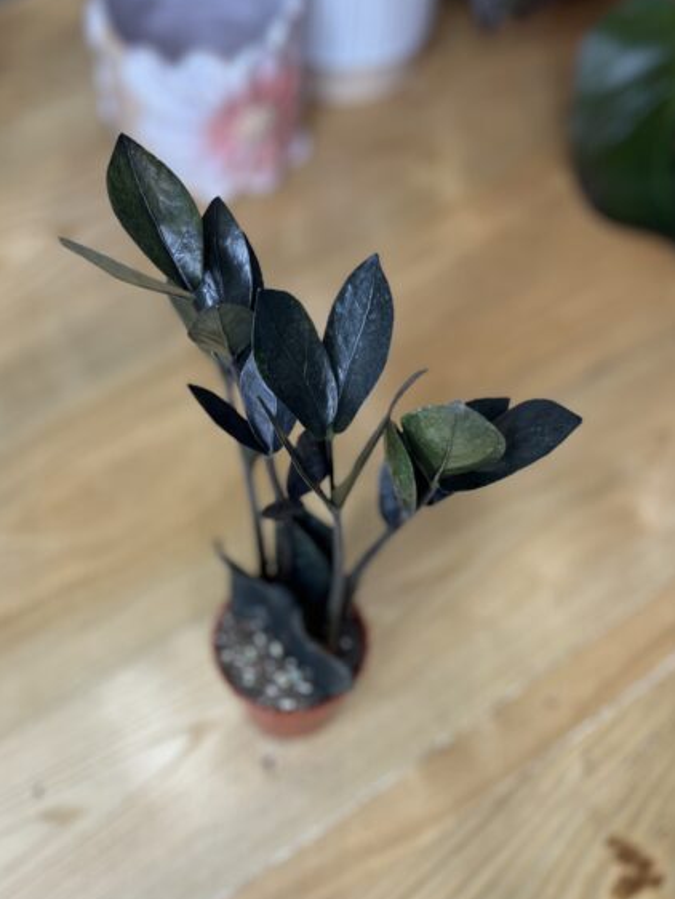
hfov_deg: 38.6
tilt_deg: -62.0
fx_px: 961
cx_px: 294
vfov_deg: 50.1
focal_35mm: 37
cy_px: 475
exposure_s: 1/120
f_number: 1.6
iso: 64
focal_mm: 5.1
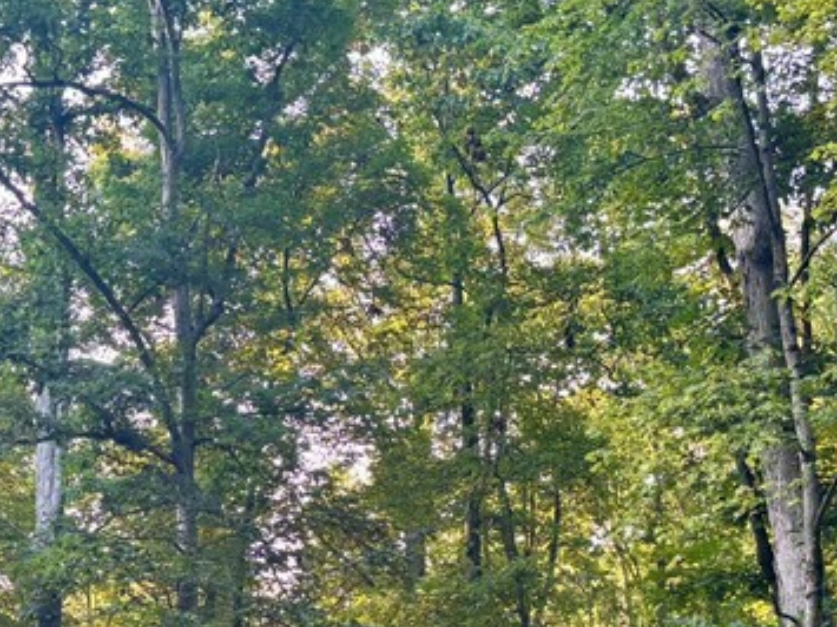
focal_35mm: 75
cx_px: 160
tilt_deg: +10.5
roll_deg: -3.3
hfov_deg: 25.5
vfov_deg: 19.1
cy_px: 629
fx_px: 1813
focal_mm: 5.96
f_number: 1.6
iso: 100
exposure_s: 1/121
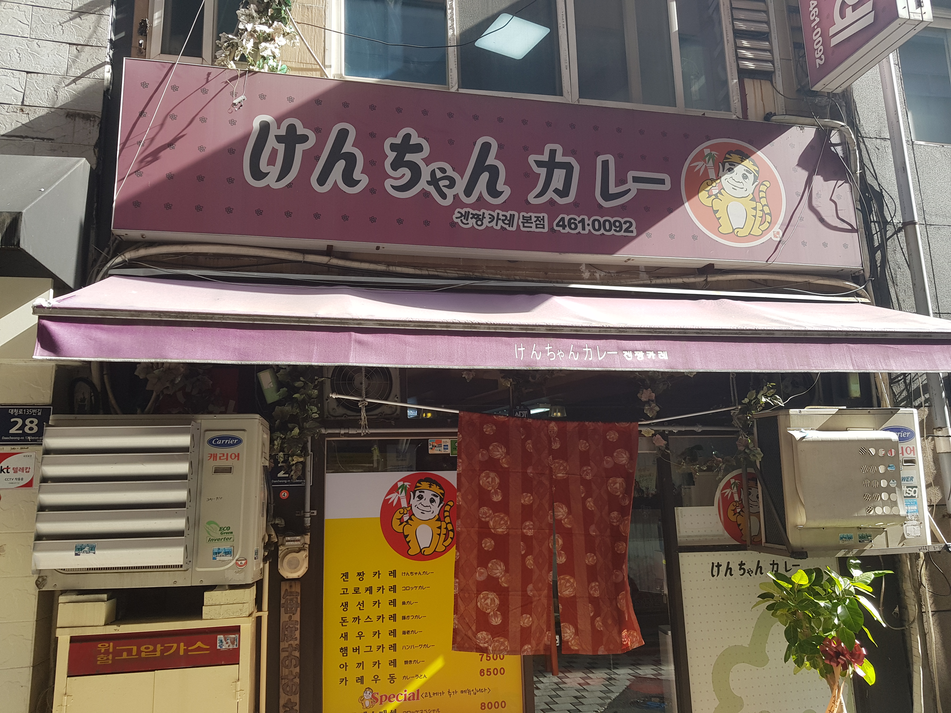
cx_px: 476
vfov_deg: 53.1
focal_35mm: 26
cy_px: 356
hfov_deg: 67.3
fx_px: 714
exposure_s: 1/394
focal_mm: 4.3
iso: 40
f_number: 1.7
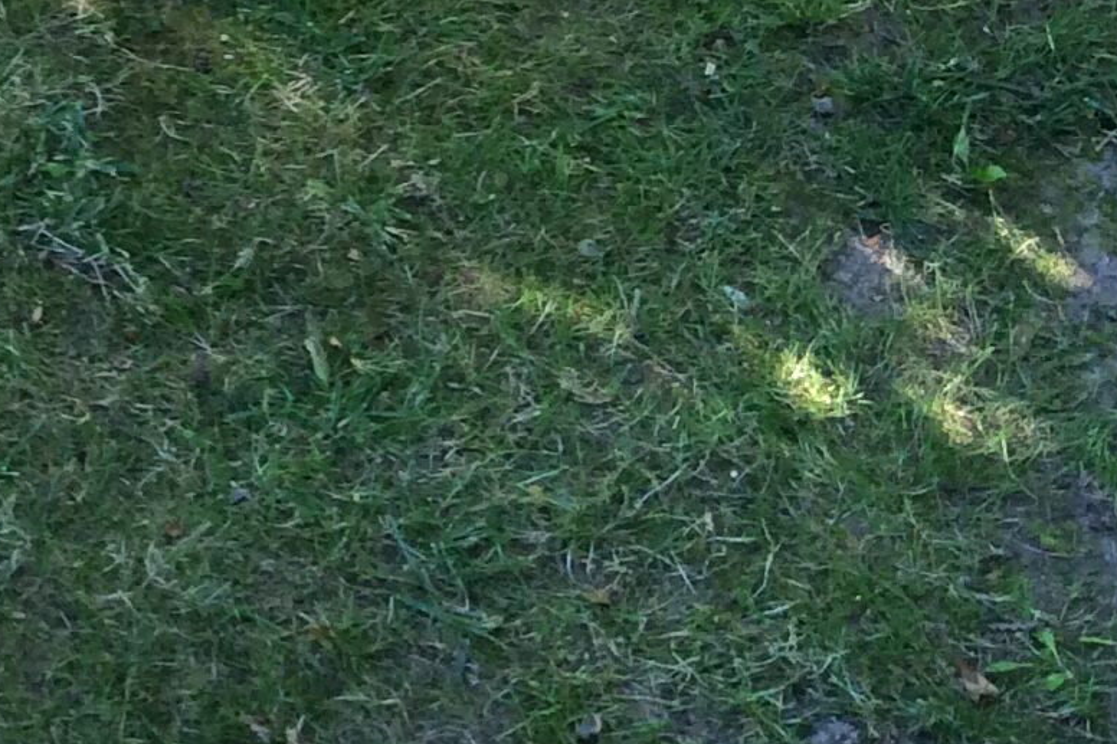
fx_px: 3443
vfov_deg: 11.7
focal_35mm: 111
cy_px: -462
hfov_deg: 17.6
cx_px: -180
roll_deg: -1.9
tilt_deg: -34.6
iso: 40
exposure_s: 1/50
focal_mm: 3.3
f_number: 2.4
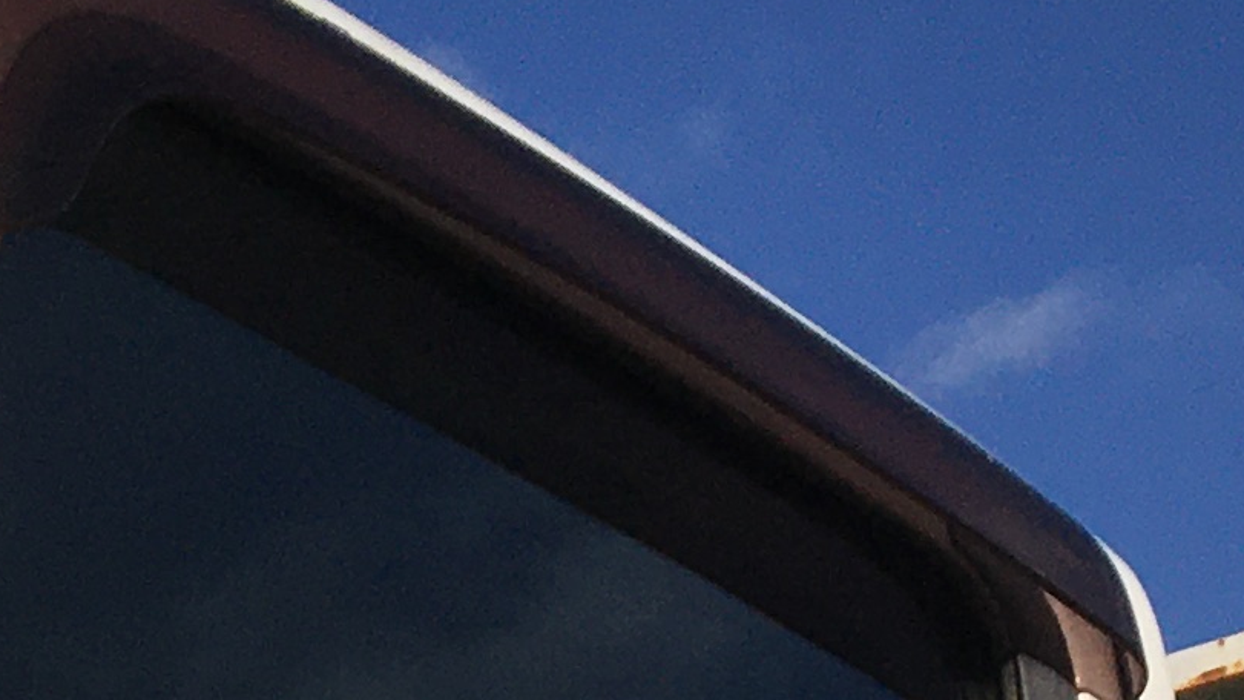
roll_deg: -1.6
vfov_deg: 6.9
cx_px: -414
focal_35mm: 157
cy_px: 2198
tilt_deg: +6.8
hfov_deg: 13.2
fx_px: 5178
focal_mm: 4.15
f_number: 2.2
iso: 25
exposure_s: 1/3663
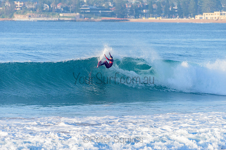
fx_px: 3139
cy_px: 75
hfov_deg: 4.1
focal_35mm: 500
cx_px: 113
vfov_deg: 2.8
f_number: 5.6
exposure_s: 1/2000
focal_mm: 500
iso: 360
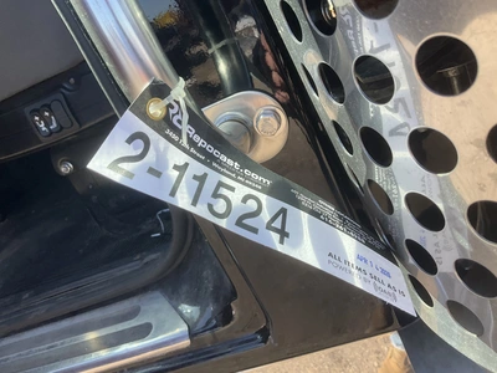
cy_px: 186
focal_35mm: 29
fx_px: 416
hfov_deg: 61.7
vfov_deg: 48.2
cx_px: 248
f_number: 1.8
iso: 25
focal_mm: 3
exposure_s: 1/312
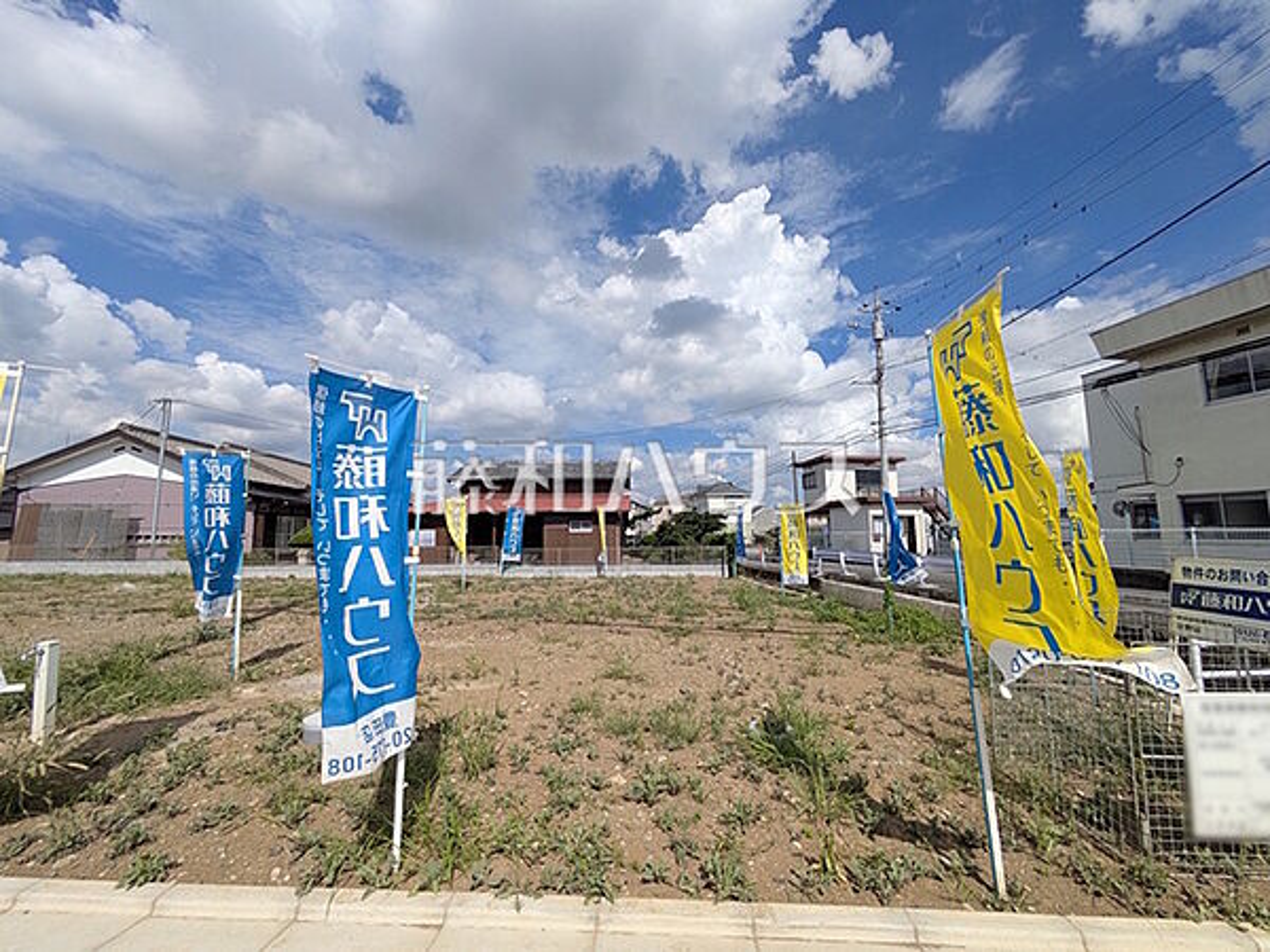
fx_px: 514
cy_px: 476
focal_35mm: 14
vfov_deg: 85.7
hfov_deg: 102.1
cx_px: 635
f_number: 2.2
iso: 49
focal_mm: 1.83
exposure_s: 1/3322
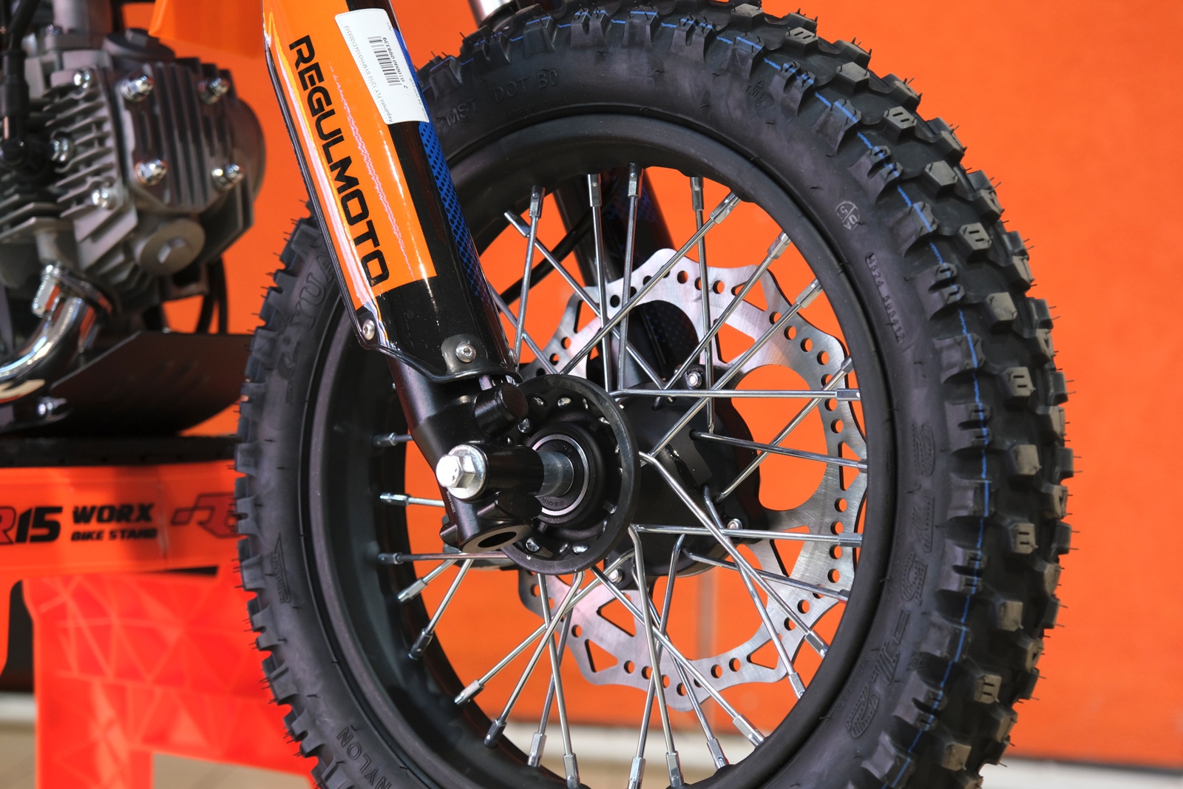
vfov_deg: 19.5
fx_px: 2300
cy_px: 394
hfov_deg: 28.8
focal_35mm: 70
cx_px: 592
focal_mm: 46.6
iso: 1250
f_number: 4
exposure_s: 1/100
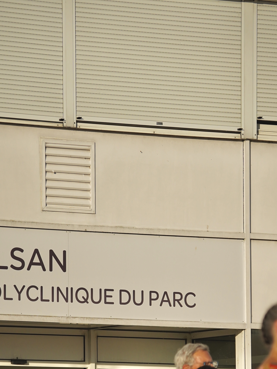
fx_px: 2710
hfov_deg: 5.8
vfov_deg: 7.8
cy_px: 303
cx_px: 86
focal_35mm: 254
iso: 800
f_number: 5.6
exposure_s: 1/8000
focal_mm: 150
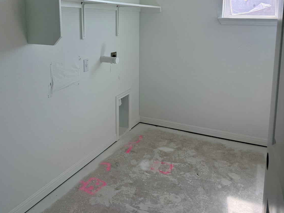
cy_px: 57
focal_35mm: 33
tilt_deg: -9.5
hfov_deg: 55.3
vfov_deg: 41.8
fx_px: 271
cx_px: 144
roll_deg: -1.4
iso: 100
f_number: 1.78
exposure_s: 1/735
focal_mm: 6.76
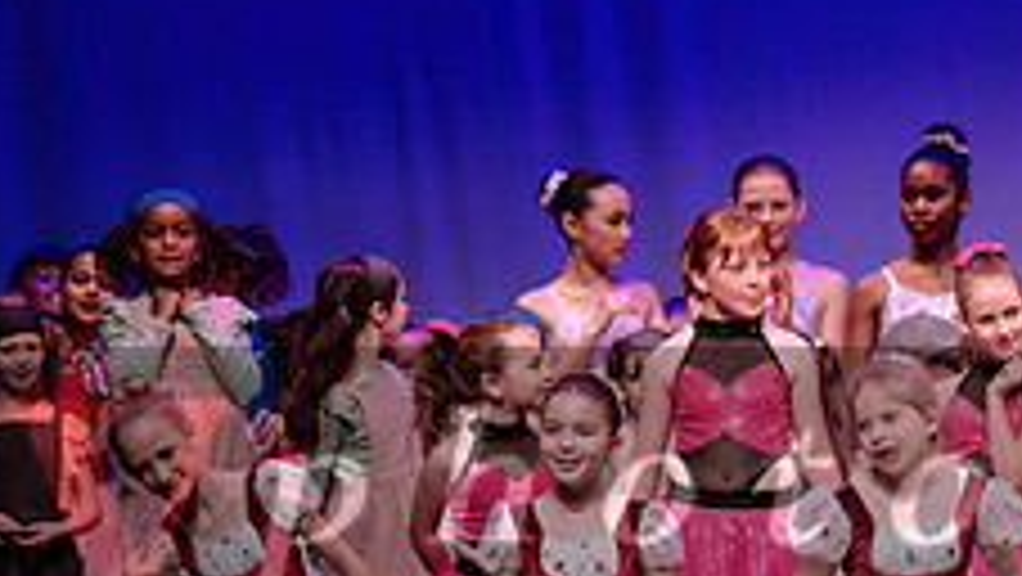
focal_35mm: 326
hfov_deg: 6.6
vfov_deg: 3.7
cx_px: 1054
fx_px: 8840
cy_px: 520
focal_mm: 120
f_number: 2.8
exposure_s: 1/640
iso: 1000
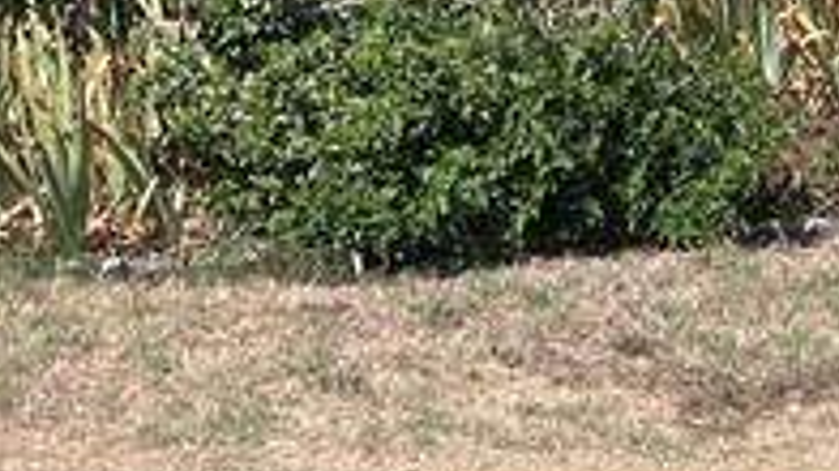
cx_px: 467
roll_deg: -0.6
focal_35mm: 148
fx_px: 3291
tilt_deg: +6.6
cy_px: -766
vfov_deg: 7.5
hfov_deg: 14.5
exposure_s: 1/5319
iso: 50
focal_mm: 5.7
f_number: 1.5
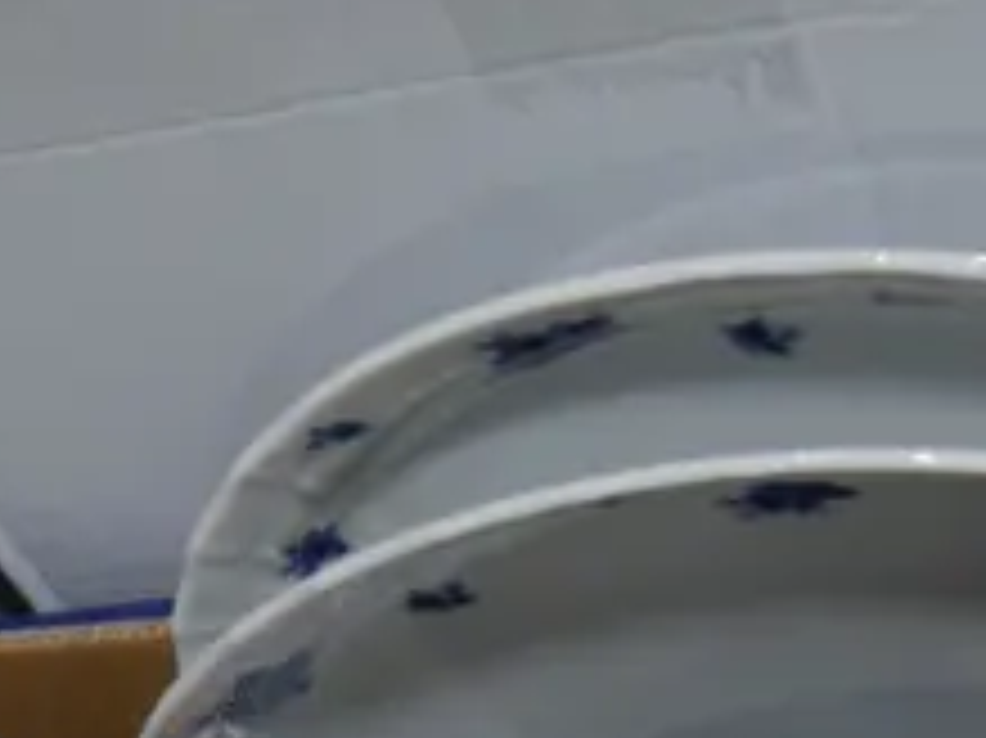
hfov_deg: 14.9
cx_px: 72
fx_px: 3729
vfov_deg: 10.3
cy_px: 1564
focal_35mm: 131
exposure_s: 1/125
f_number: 4
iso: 200
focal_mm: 14
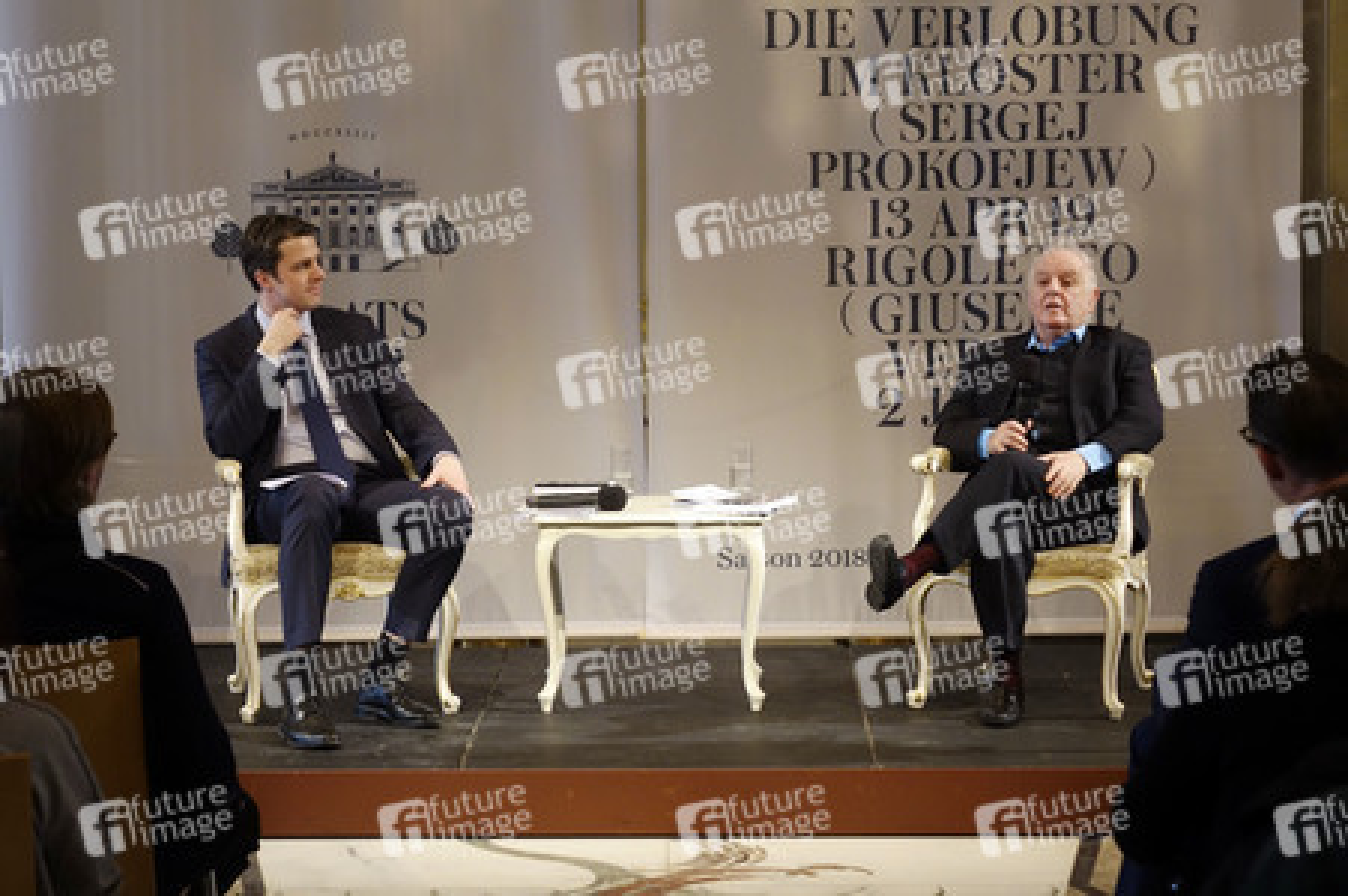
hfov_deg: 22.4
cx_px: 674
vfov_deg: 15.0
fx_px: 3405
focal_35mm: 91
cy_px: 448
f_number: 3.5
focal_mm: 33.41
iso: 800
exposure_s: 1/60
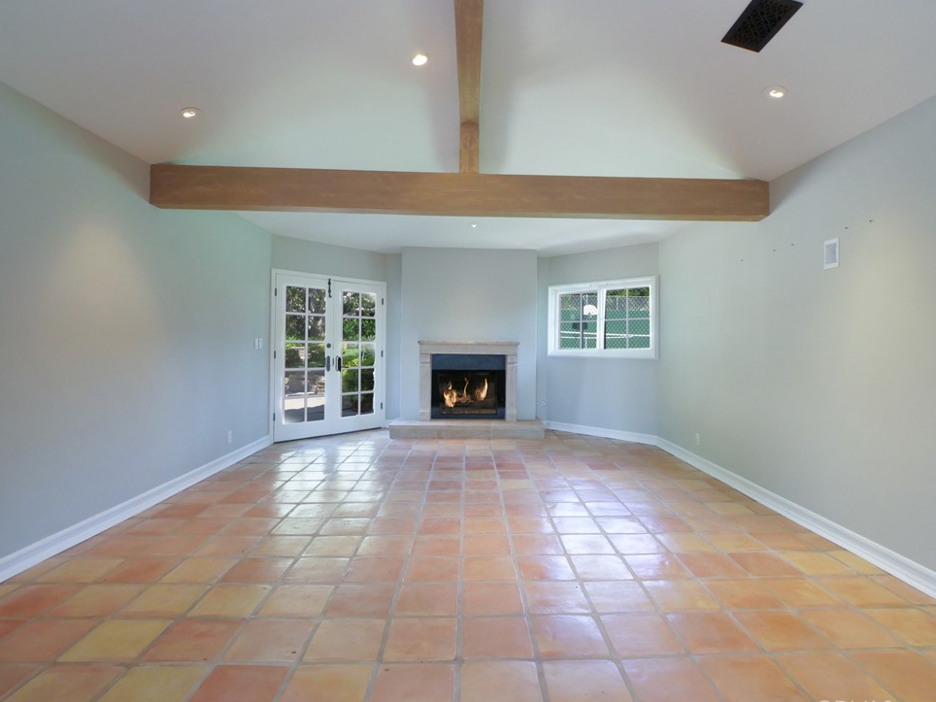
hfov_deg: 91.0
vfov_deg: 74.7
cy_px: 351
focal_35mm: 17
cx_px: 487
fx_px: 460
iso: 2000
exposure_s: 1/30
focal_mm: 8
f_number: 8
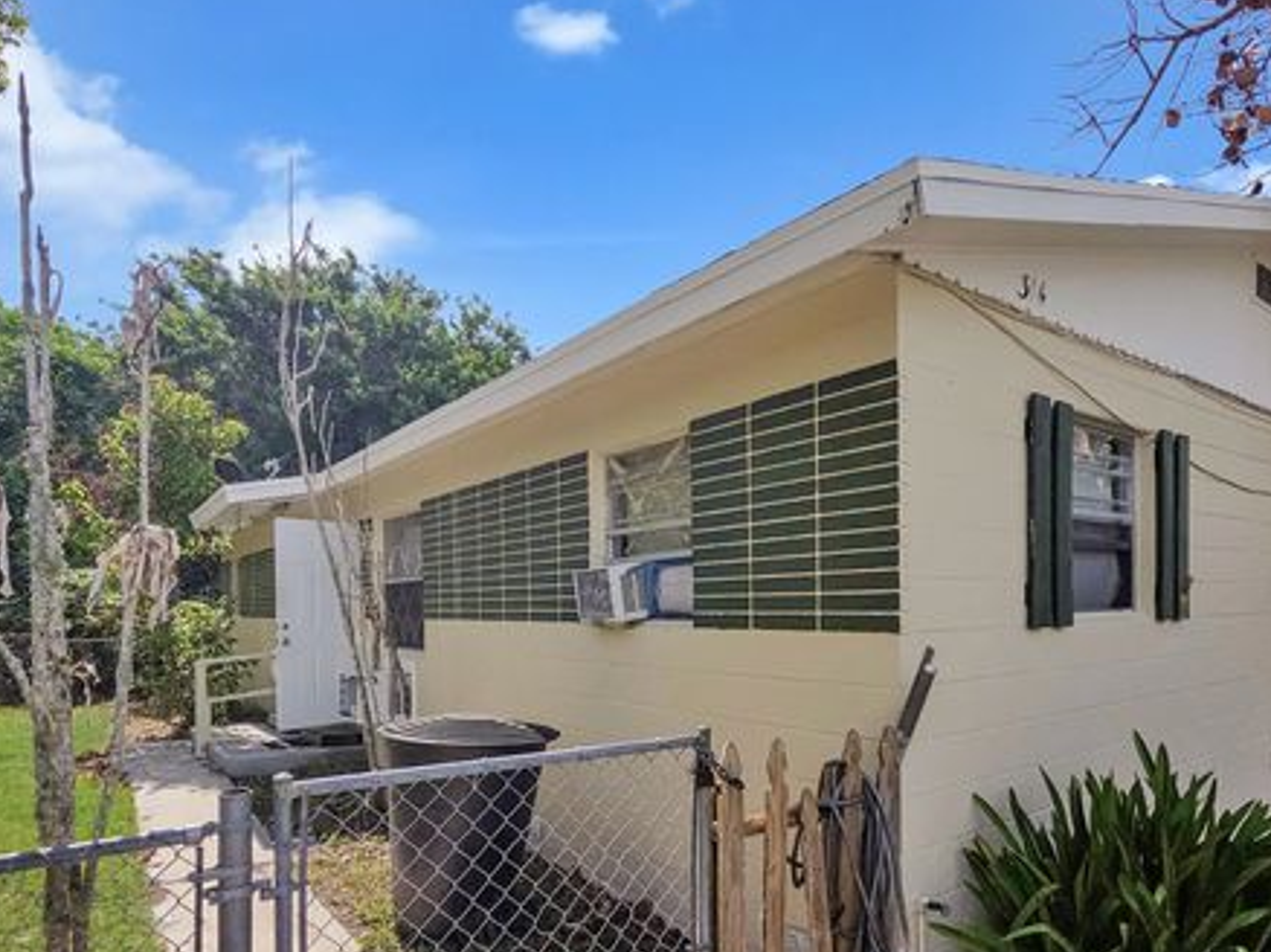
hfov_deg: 84.2
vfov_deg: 68.5
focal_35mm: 19
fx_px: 697
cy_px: 520
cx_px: 725
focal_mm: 2.2
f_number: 2.2
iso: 50
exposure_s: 1/3001
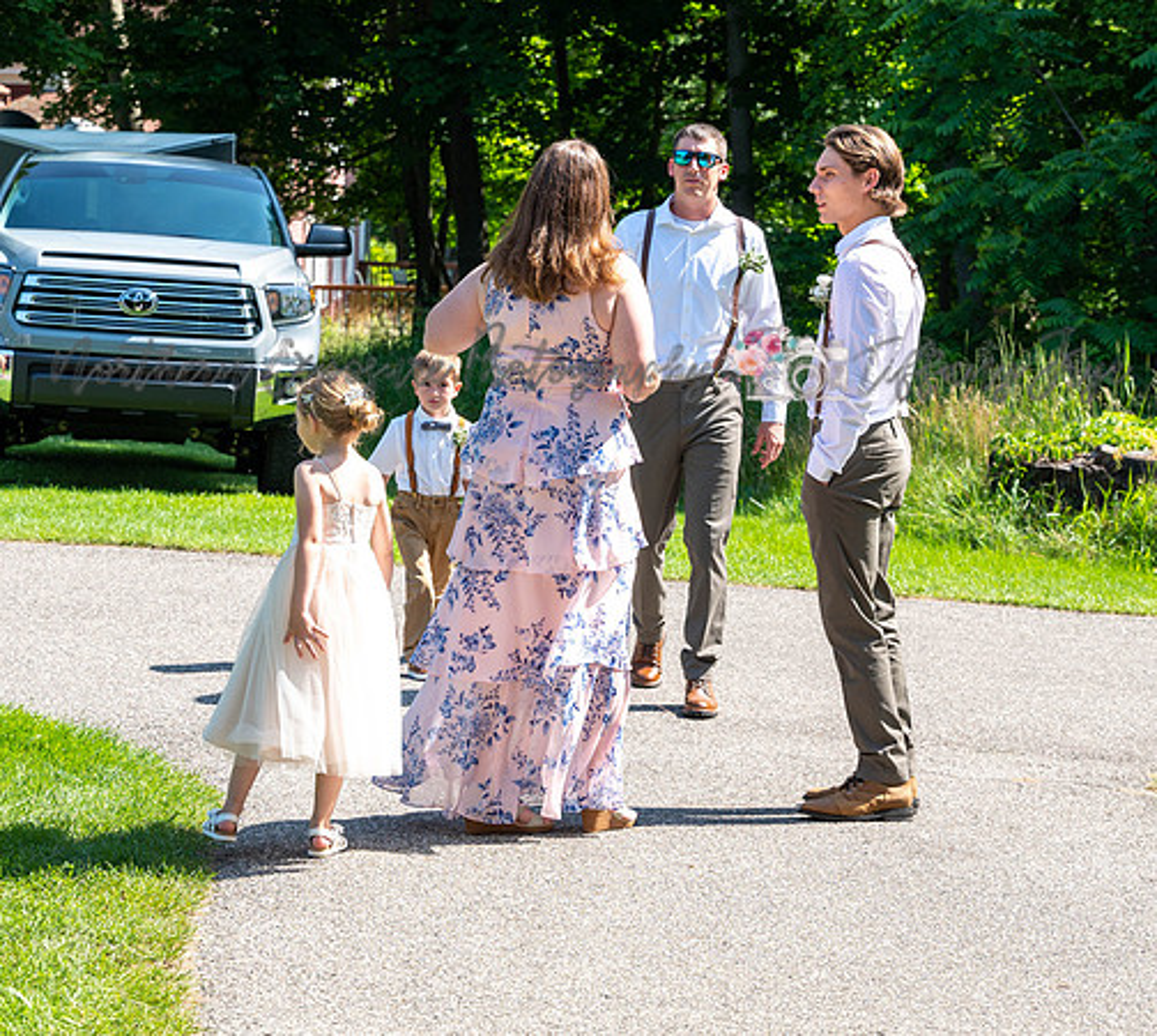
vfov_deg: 15.6
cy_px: 391
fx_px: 3763
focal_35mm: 105
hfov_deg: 17.5
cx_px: 568
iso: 100
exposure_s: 1/250
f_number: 5.6
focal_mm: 70
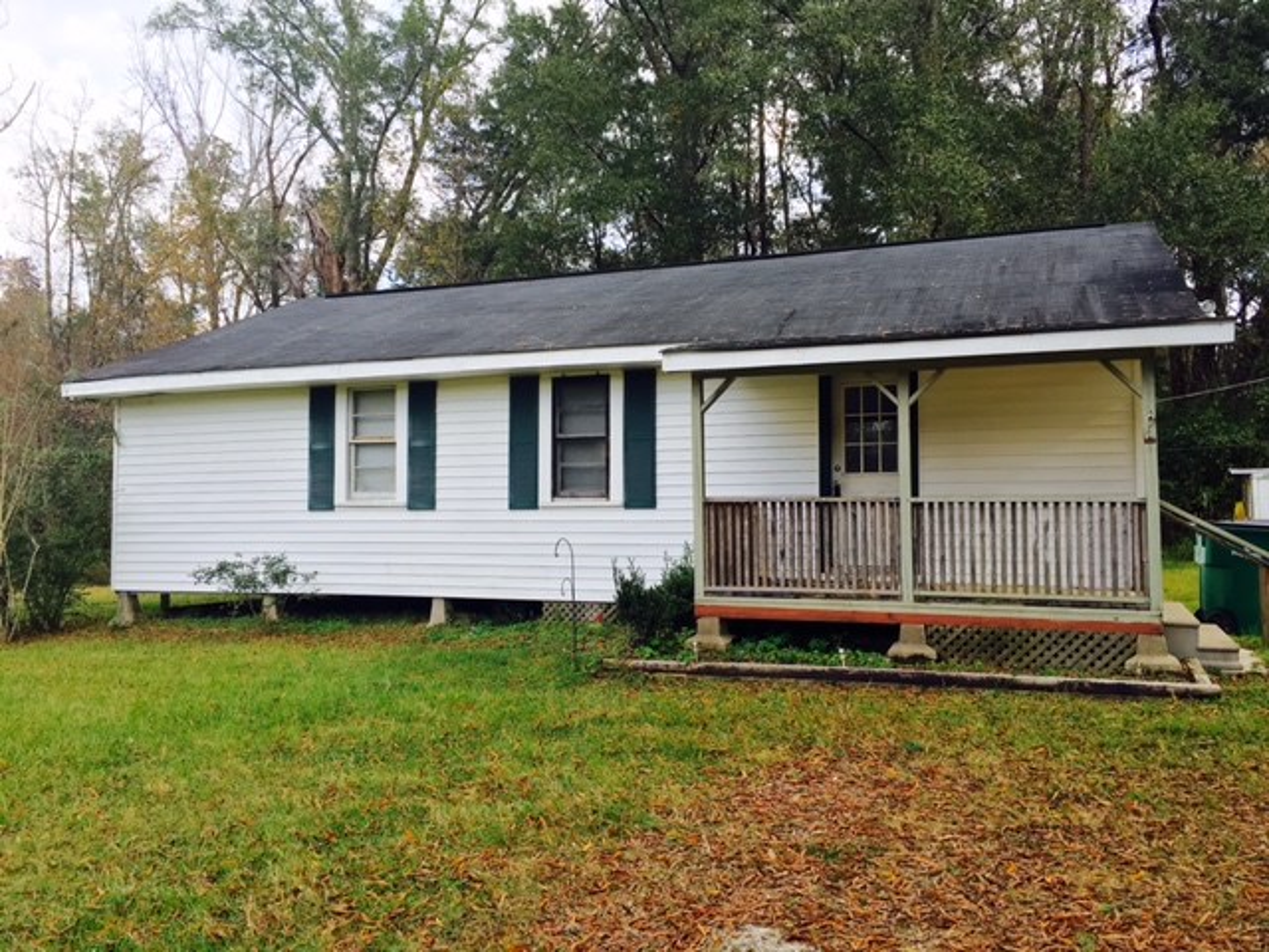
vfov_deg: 48.2
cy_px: 476
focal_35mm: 29
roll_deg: +0.3
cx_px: 634
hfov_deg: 61.7
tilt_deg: +0.9
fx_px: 1063
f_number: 2.2
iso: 25
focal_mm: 4.15
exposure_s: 1/434
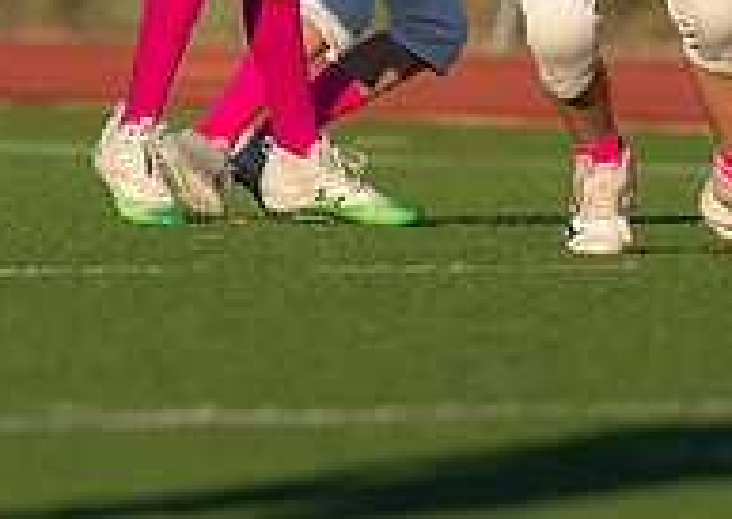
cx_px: 301
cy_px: -284
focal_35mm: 1097
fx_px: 22758
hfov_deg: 1.8
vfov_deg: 1.3
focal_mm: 200
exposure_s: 1/4000
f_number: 2.8
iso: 200
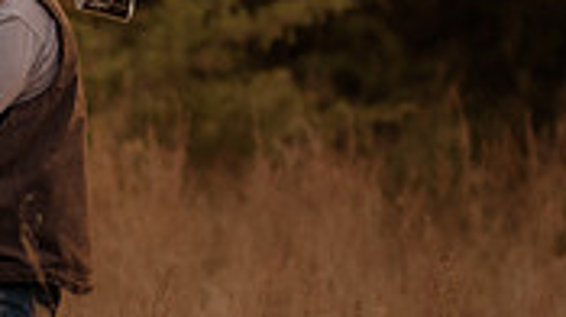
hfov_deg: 7.2
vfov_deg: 4.1
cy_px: 222
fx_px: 4438
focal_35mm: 296
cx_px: -259
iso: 320
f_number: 1.4
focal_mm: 85
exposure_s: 1/1000
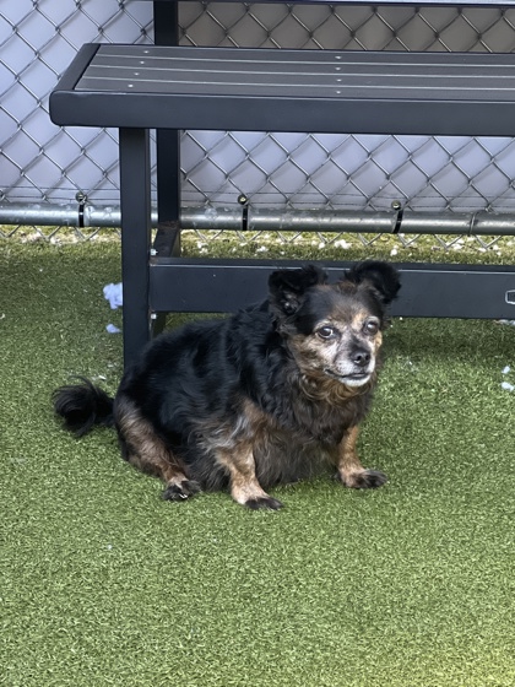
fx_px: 1527
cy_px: 344
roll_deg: -2.4
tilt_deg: -22.3
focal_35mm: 77
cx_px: 258
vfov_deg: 25.3
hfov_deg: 19.1
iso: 200
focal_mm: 9
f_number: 2.8
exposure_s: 1/121
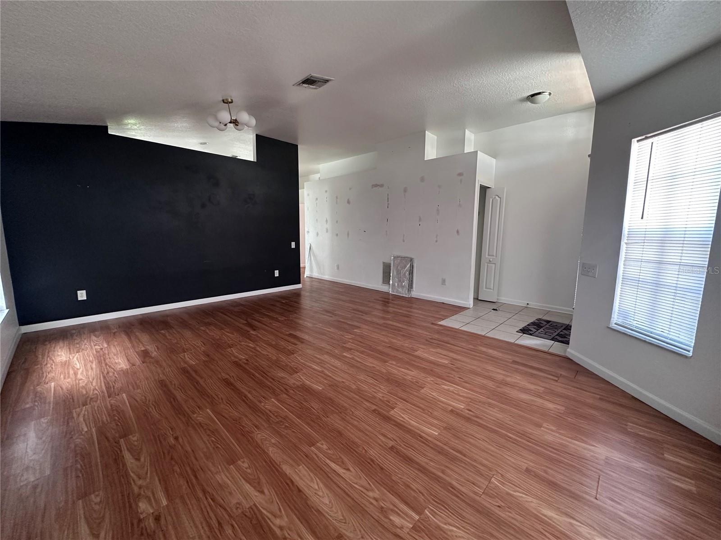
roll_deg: -1.0
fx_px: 292
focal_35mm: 14
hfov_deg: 102.1
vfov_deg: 85.7
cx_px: 360
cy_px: 270
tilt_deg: -7.5
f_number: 2.2
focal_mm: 2.22
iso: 320
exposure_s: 1/64
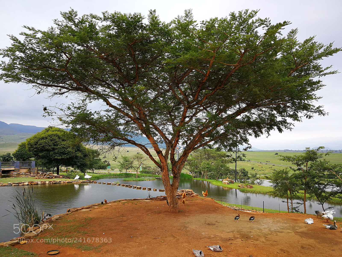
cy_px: 128
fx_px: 267
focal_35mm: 27
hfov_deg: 65.3
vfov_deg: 51.4
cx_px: 171
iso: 50
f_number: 2.2
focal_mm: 3.95
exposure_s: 1/287
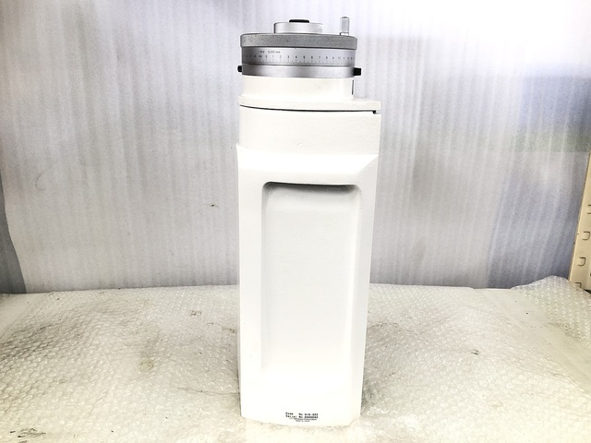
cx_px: 296
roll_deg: -0.2
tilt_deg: -15.6
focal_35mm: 28
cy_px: 222
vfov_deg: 49.7
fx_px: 478
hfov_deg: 63.4
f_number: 1.8
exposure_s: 1/40
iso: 25
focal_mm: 3.99
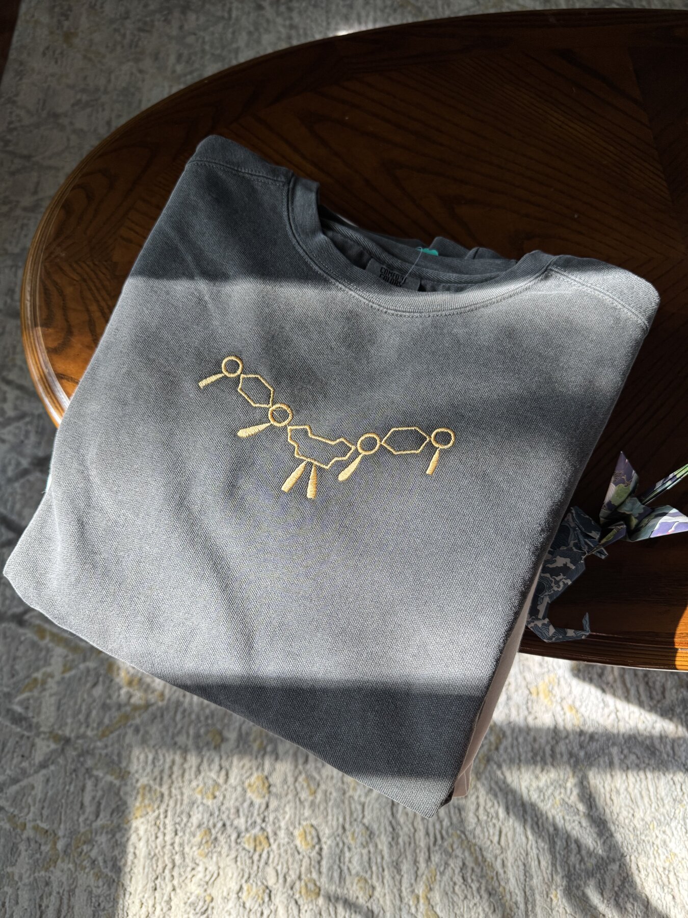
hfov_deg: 56.8
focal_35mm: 24
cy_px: 459
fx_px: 636
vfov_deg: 71.6
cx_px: 344
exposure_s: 1/121
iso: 100
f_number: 1.78
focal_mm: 6.76
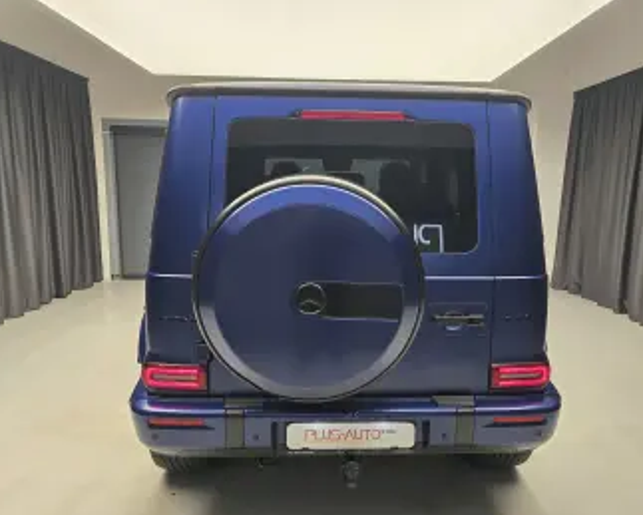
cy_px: 264
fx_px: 476
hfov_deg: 68.0
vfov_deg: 56.9
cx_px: 342
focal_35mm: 25
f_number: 1.7
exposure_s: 1/50
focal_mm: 6.3
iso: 80
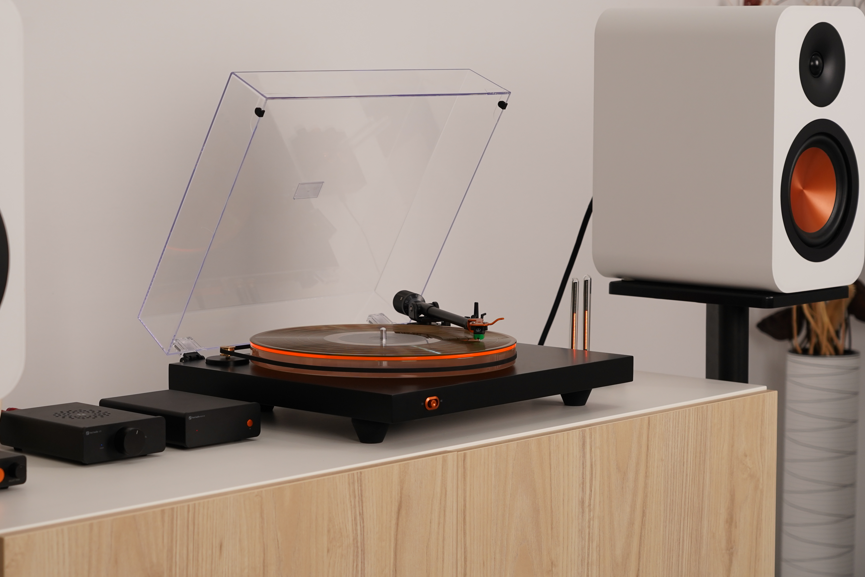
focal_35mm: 93
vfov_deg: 14.7
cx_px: 336
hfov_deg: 21.9
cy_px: 232
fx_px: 2234
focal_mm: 73
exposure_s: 1/125
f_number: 5.6
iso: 500
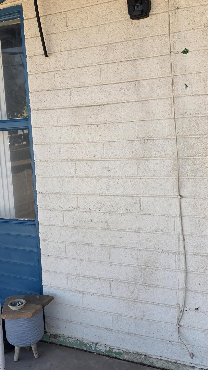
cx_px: 100
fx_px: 392
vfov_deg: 50.5
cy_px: 186
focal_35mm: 40
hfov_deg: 29.7
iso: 25
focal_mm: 6.3
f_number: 1.7
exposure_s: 1/359
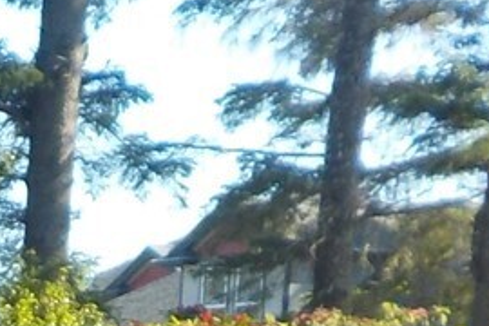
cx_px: -498
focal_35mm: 185
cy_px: 1058
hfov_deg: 10.2
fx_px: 2513
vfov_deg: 6.6
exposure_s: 1/320
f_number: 3.3
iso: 125
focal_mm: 4.1
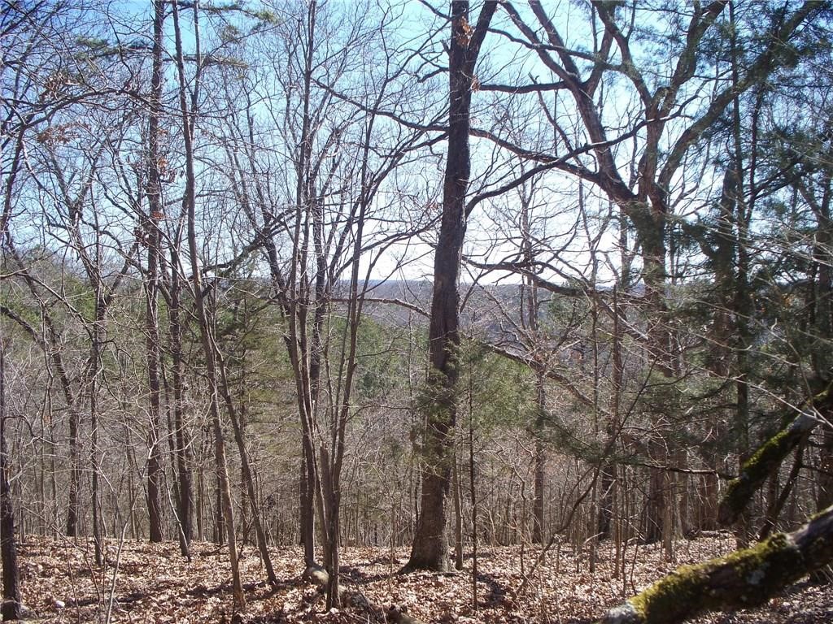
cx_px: 416
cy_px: 312
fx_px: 866
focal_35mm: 36
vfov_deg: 39.7
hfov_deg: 51.4
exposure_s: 1/400
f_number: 2.8
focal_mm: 7.54
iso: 64
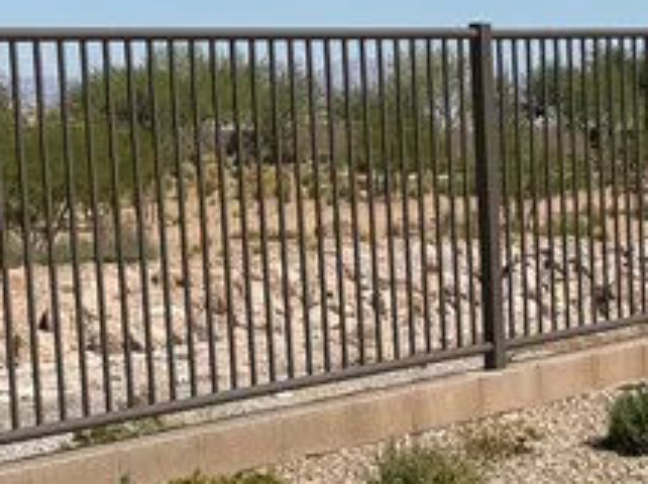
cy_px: 302
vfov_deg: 12.8
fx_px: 2150
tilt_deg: -5.6
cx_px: 833
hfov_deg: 16.3
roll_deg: +1.8
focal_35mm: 115
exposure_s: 1/8130
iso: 80
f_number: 1.78
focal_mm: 6.76
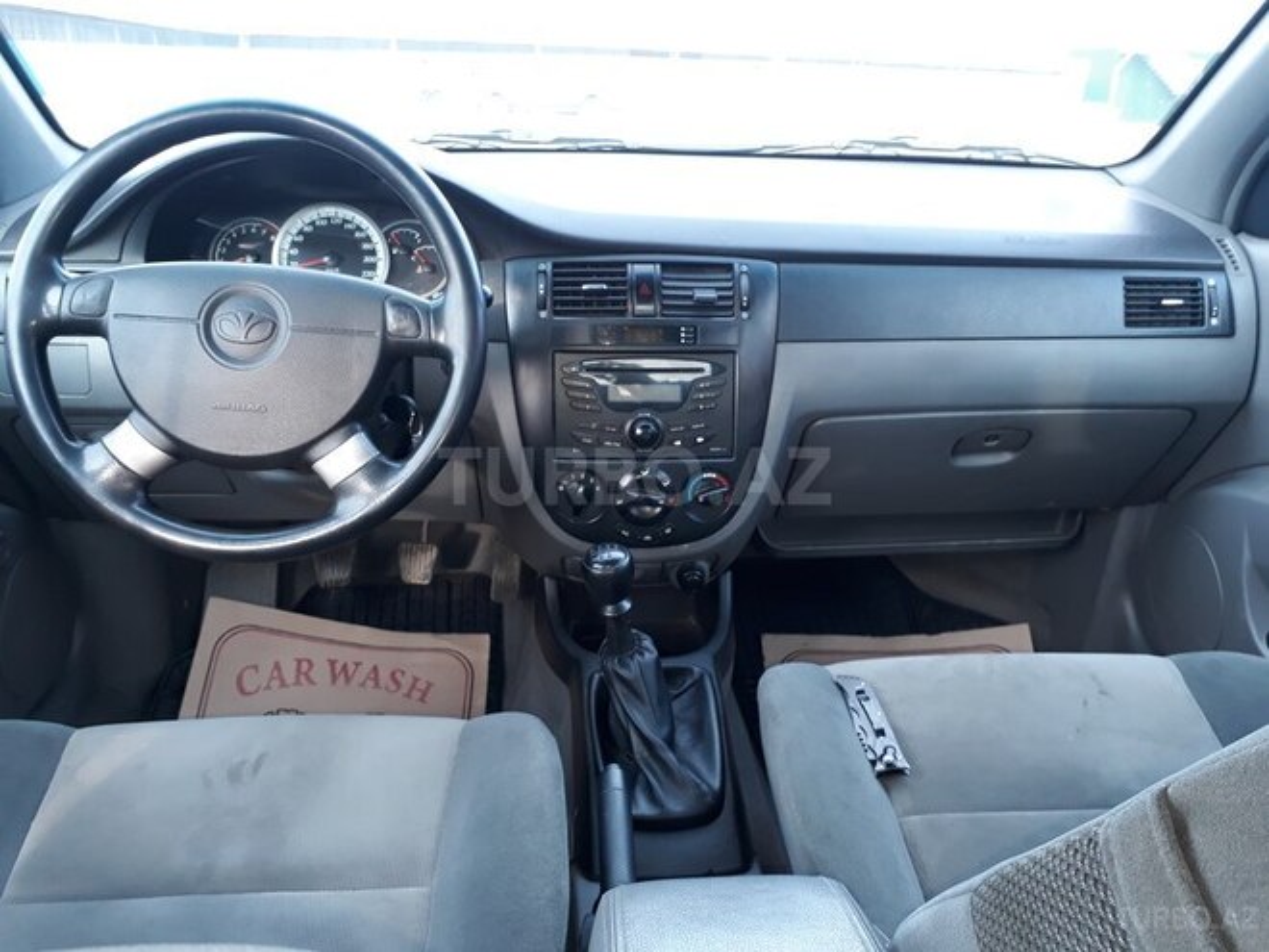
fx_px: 990
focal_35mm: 27
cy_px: 476
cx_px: 634
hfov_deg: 65.3
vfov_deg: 51.4
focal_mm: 3.6
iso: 64
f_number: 1.9
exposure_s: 1/50
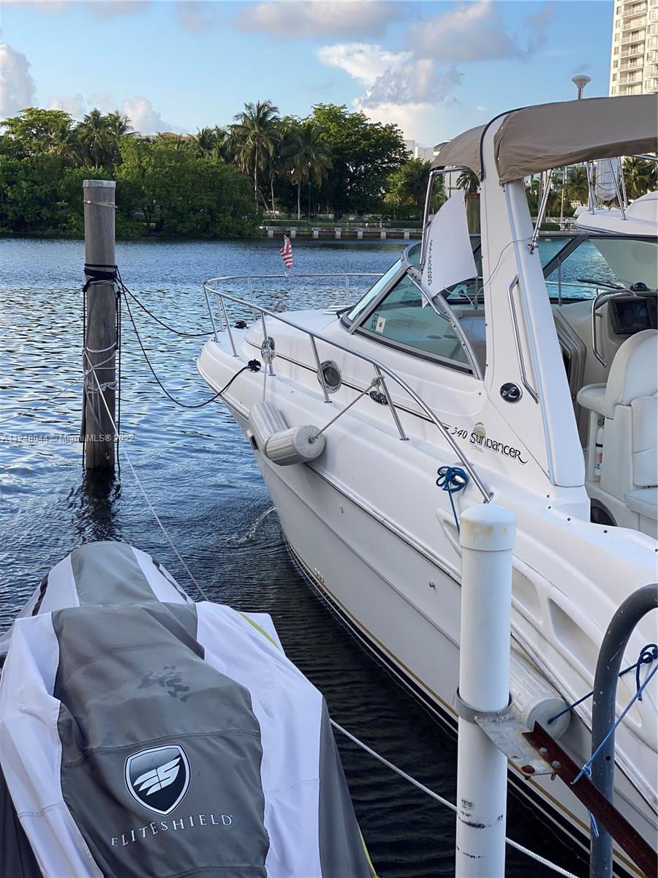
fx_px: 1318
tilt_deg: -8.3
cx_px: 329
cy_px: 439
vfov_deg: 36.8
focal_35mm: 52
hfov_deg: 28.0
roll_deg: -1.3
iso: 20
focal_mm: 6
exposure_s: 1/350
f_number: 2
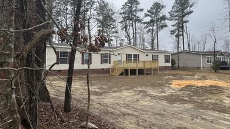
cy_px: 55
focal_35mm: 27
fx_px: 165
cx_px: 112
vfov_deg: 42.8
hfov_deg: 69.8
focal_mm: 6.76
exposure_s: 1/1172
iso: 80
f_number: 1.78
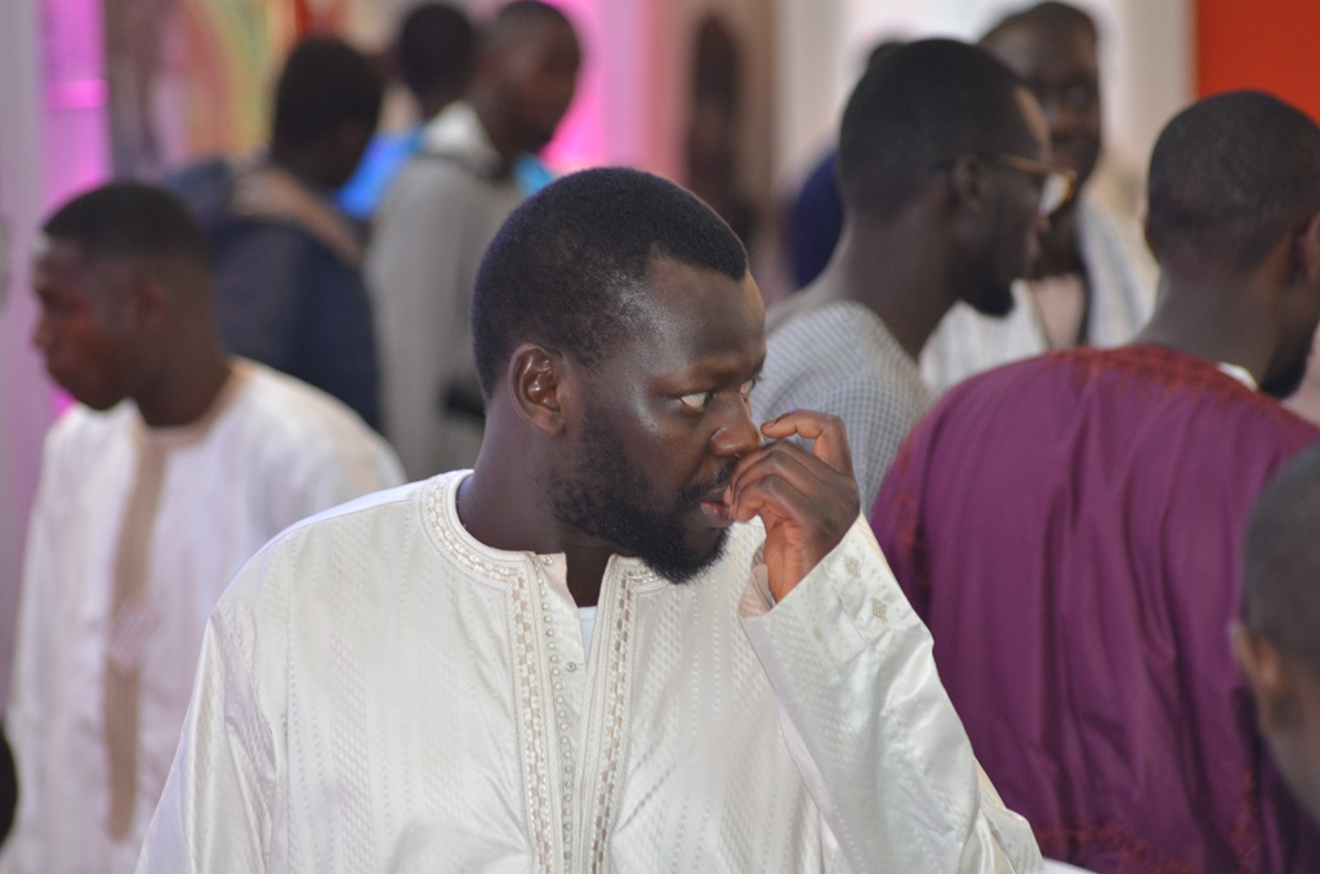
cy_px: 437
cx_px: 660
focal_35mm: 255
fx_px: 9330
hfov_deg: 8.1
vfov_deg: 5.4
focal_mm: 170
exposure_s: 1/60
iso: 800
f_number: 4.5
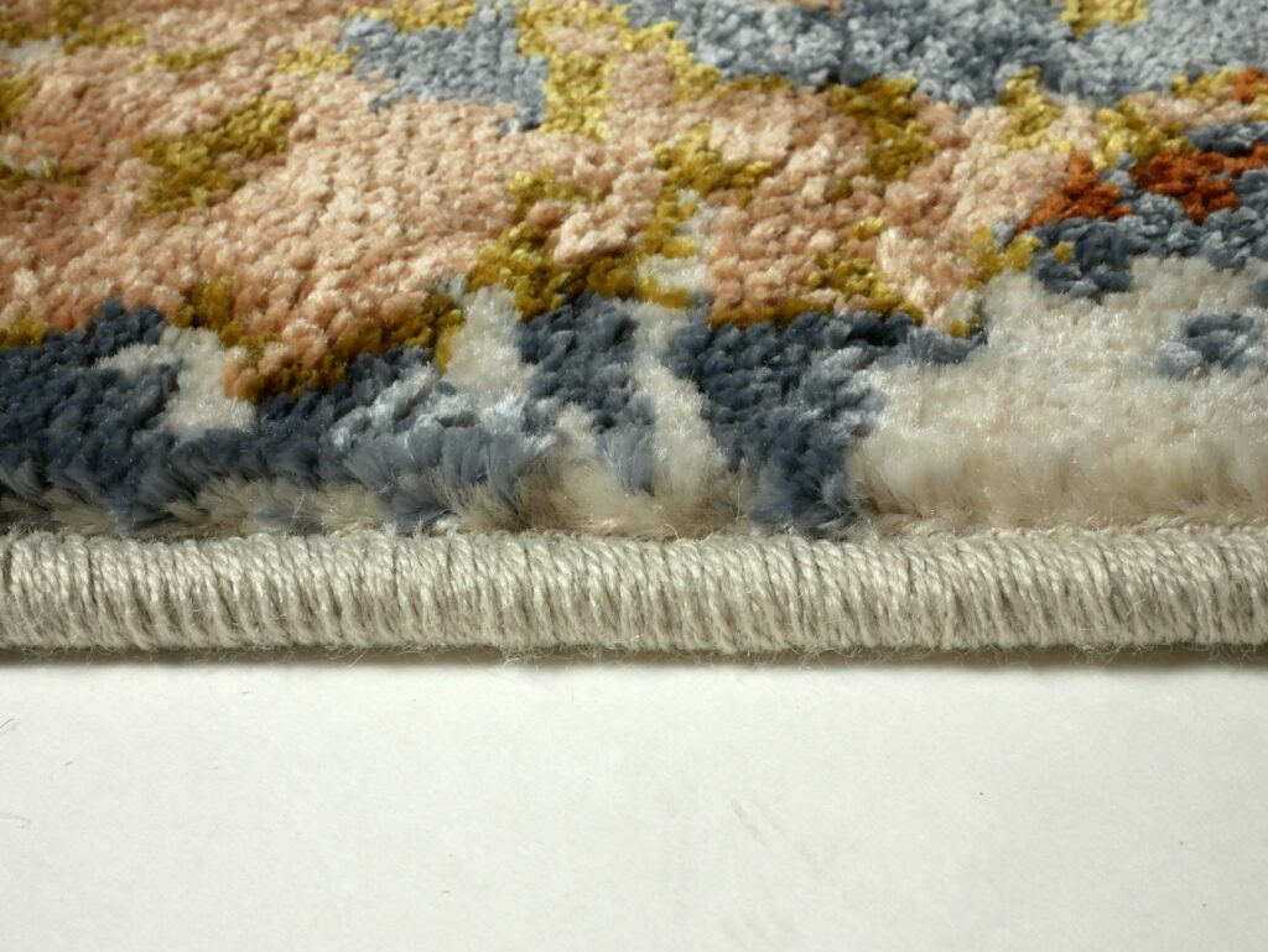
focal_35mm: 60
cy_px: 476
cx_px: 634
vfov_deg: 24.4
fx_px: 2199
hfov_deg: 32.2
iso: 400
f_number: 16
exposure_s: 1/5
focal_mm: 30
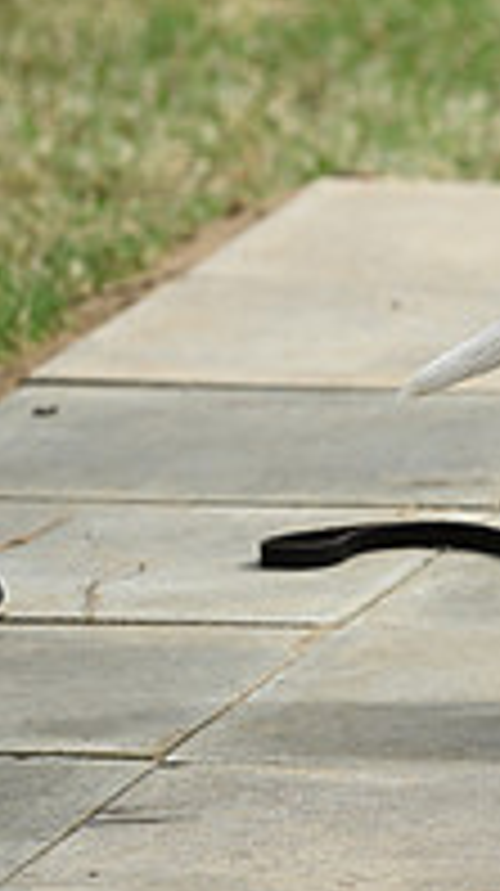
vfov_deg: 4.7
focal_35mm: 461
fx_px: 10894
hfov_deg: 2.6
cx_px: 1230
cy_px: 241
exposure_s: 1/1000
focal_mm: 150
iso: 125
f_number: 4.5
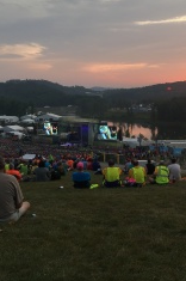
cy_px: 123
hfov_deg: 27.8
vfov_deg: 41.9
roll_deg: +1.1
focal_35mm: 47
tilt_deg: -3.4
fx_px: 365
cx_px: 159
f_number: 2.2
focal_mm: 4.15
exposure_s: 1/248
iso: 25
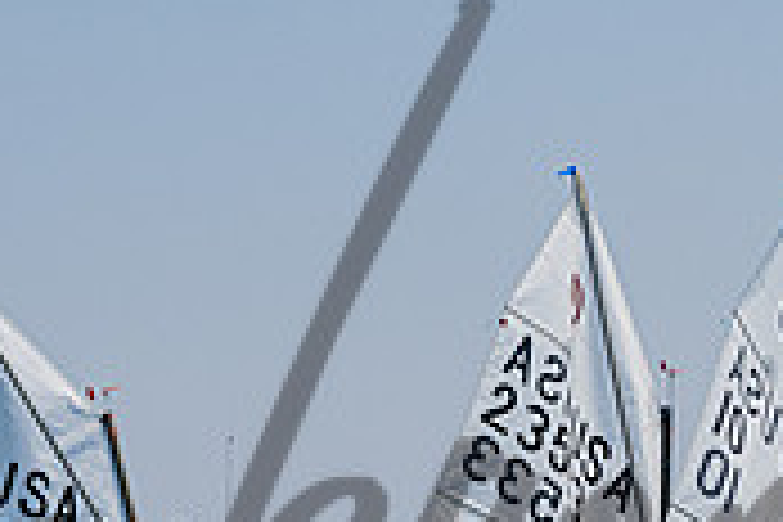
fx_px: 8547
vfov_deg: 3.5
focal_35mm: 393
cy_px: 573
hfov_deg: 5.2
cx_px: 663
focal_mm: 105
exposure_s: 1/3200
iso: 500
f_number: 6.3
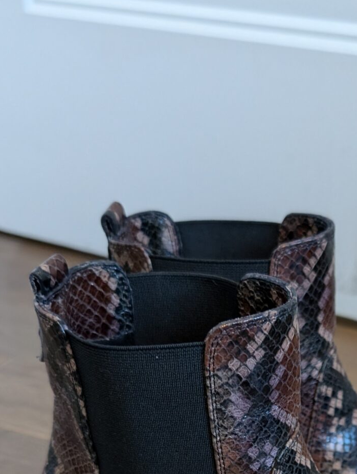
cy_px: 479
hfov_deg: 26.7
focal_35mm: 53
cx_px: 320
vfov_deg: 33.0
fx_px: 727
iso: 569
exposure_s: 1/60
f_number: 1.68
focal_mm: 6.9
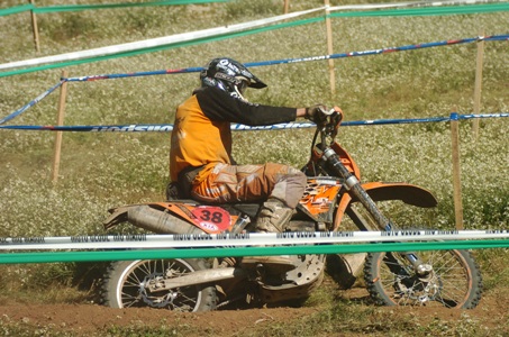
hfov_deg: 6.9
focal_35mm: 300
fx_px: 4233
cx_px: 254
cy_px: 168
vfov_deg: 4.6
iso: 400
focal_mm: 200
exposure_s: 1/1600
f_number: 5.6
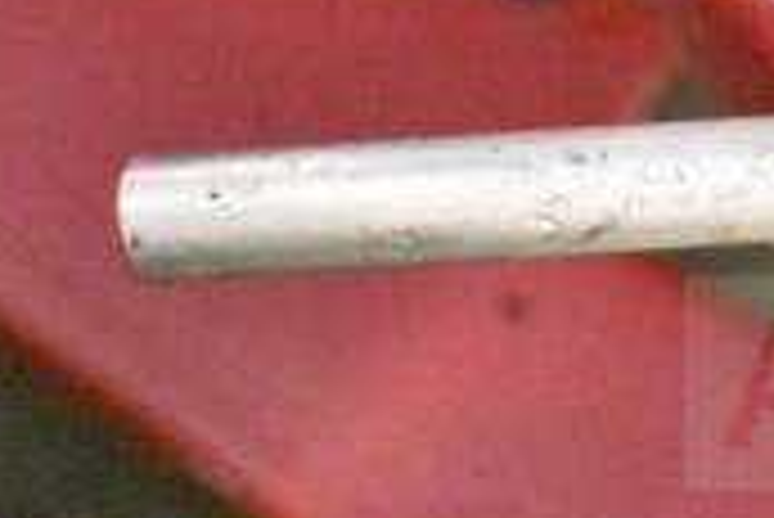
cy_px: 133
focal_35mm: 144
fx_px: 3094
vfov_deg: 9.5
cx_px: 1188
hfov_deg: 13.4
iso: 25600
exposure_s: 1/25
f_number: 4
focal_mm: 27
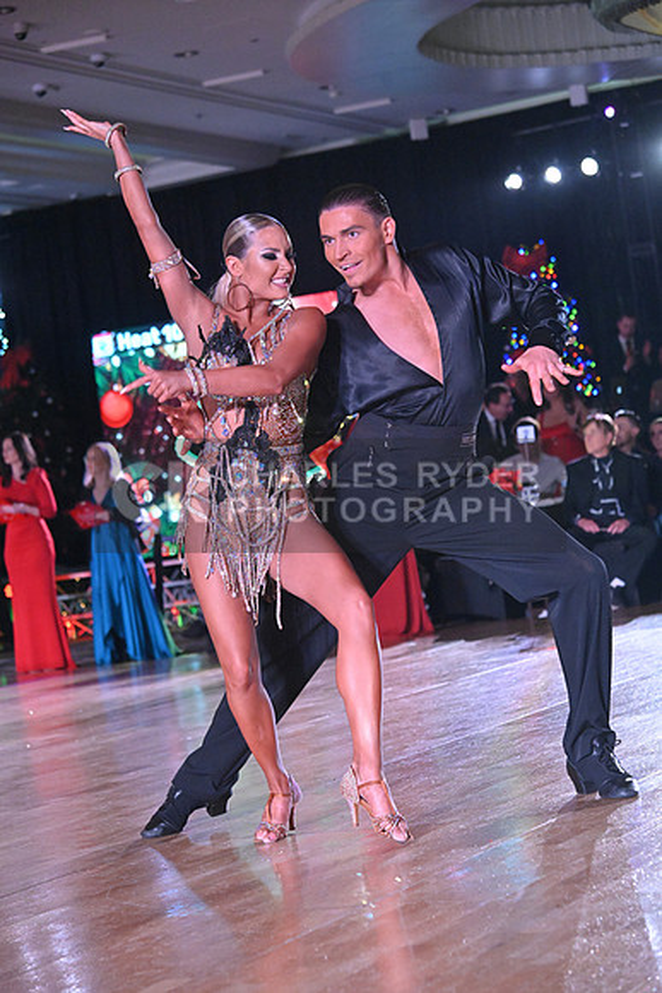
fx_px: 2371
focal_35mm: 86
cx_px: 331
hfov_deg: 15.9
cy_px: 496
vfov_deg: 23.6
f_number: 5.6
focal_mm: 86
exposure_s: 1/400
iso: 6400
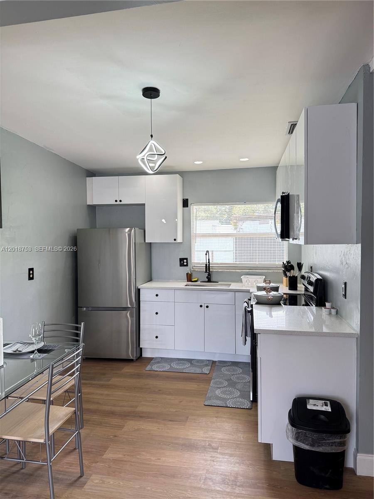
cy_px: 250
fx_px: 346
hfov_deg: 56.8
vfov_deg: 71.6
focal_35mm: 24
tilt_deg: -2.6
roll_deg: +0.6
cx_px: 187
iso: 100
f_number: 1.78
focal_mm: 6.76
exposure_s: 1/130
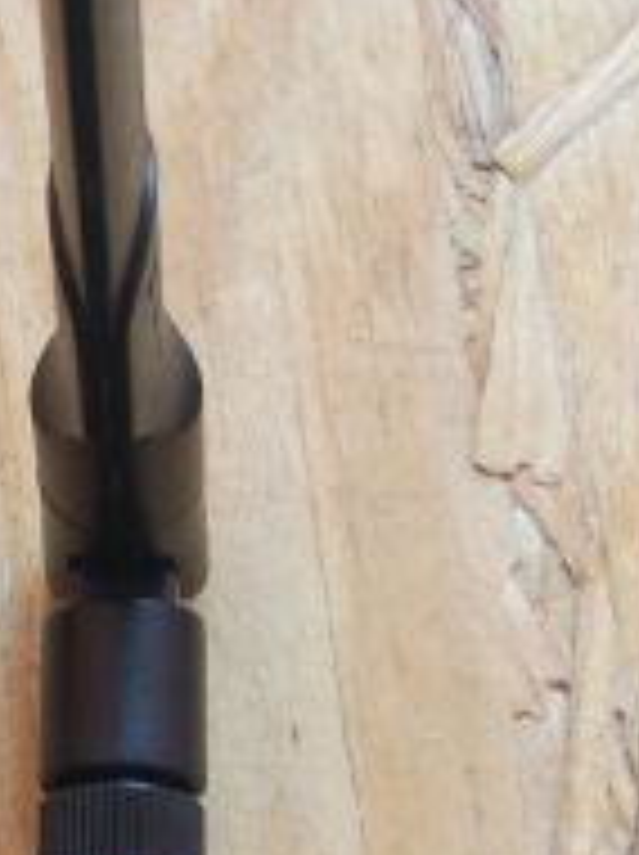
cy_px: 558
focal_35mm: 118
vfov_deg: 16.7
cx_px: -252
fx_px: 2911
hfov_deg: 12.1
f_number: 2
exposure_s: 1/33
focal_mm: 4.26
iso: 300
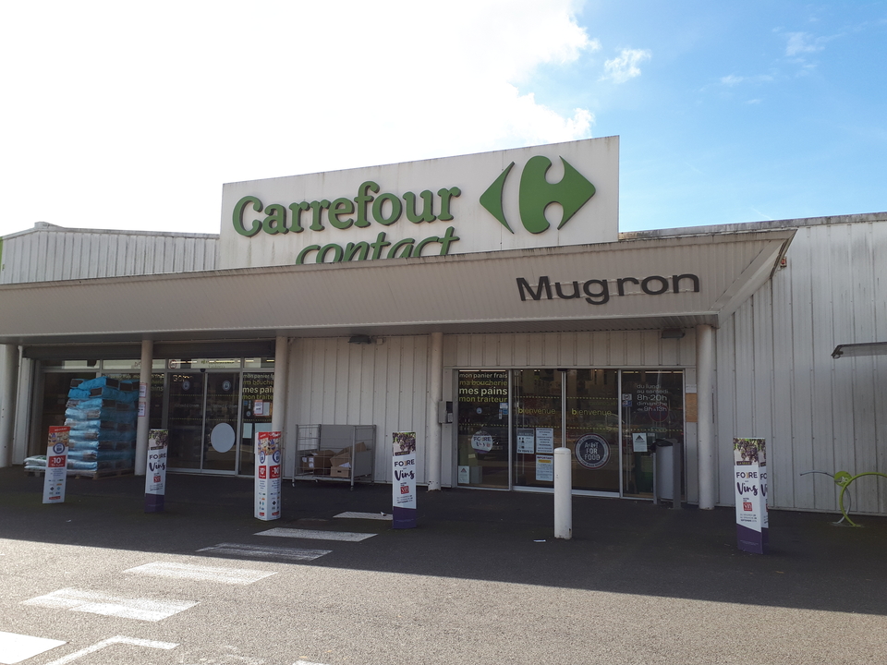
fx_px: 692
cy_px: 332
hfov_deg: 65.3
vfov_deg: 51.4
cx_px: 444
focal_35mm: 27
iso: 40
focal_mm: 3.6
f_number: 1.9
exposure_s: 1/930
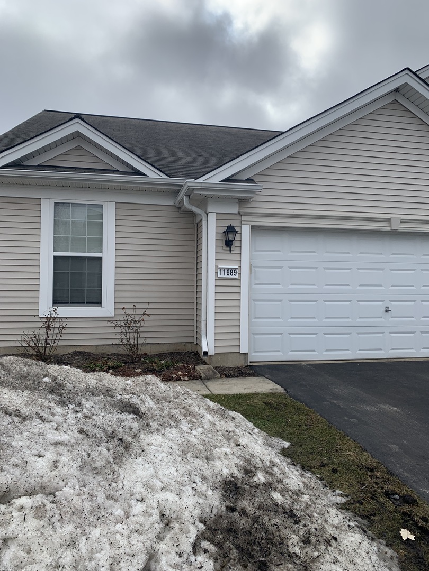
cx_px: 214
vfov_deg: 67.3
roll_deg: -1.3
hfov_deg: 53.1
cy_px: 286
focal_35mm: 26
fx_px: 430
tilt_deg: +0.9
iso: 25
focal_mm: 4.25
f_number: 1.8
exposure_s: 1/2075
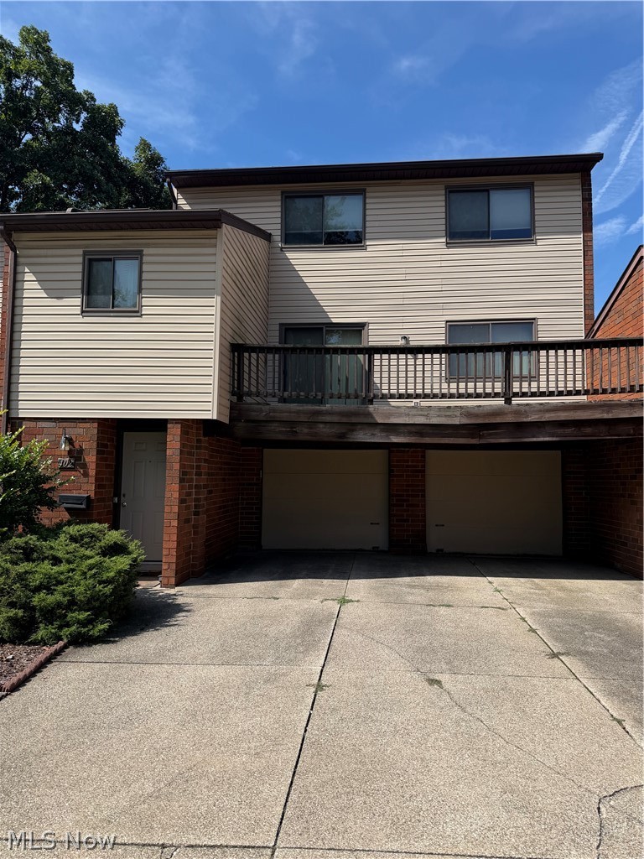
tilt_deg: +4.9
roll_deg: -0.4
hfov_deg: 56.8
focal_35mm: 24
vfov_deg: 71.6
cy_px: 430
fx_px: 595
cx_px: 322
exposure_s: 1/4673
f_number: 1.78
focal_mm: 6.76
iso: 80
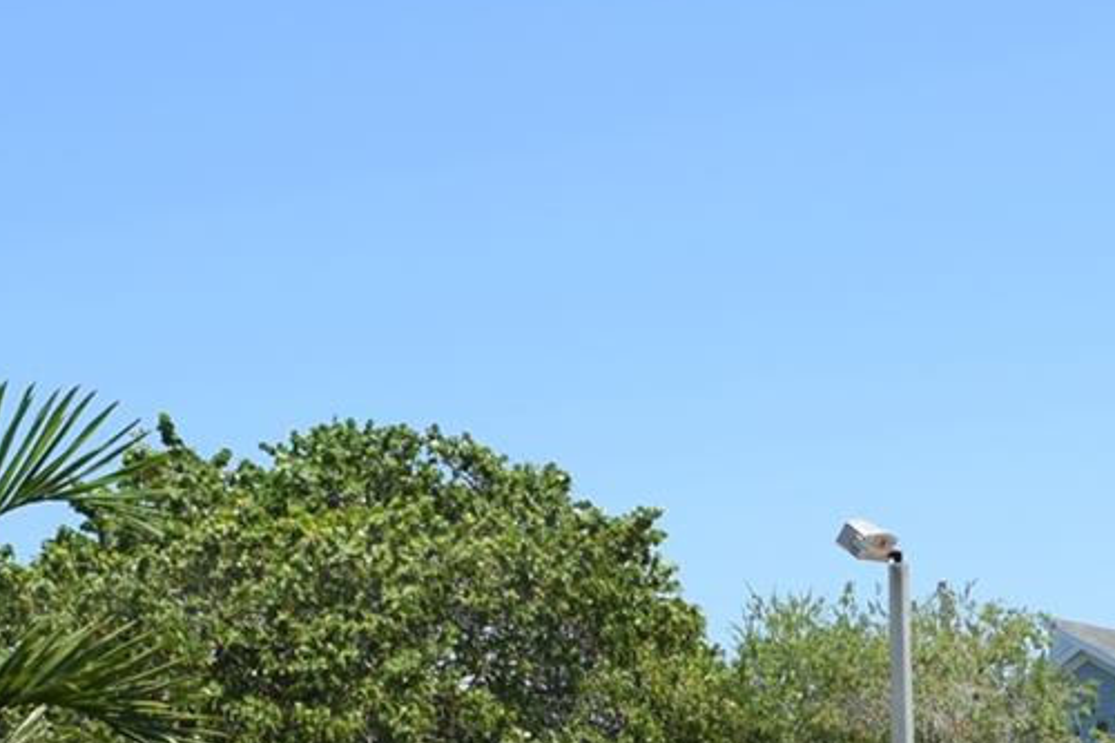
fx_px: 2972
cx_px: 901
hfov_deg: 21.0
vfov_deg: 13.5
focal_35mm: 96
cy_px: 1053
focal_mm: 20
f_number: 8
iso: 250
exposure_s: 1/250
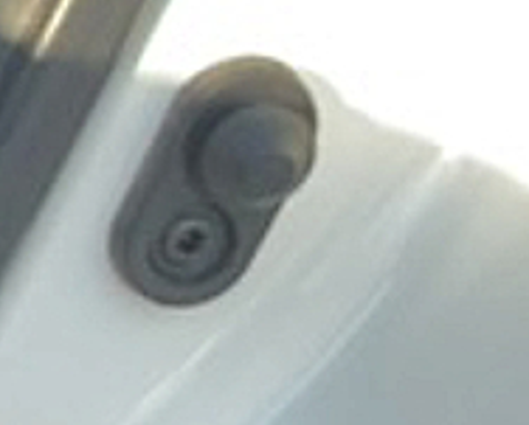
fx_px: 3905
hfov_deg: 6.6
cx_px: -1359
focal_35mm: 249
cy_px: -118
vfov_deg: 6.2
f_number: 1.8
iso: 25
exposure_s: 1/120
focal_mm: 3
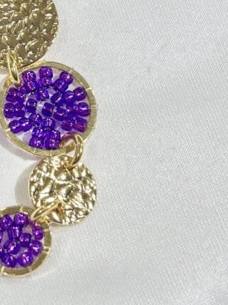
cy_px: 43
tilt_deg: -61.0
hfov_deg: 11.6
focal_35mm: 125
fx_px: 1099
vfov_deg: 15.6
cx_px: -36
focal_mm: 5.96
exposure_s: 1/236
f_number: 1.6
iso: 32
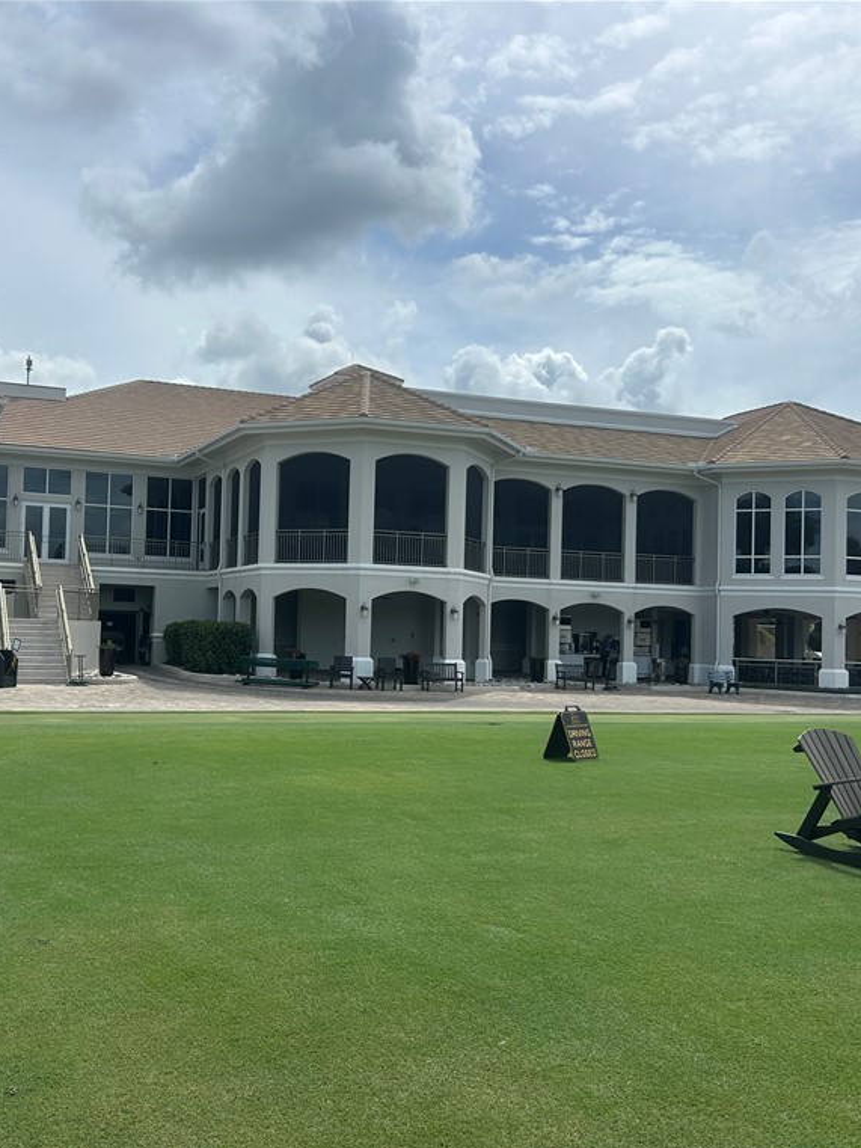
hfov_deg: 40.3
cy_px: 578
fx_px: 1160
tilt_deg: +2.6
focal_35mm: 35
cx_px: 308
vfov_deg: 52.6
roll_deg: -1.9
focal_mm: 5.7
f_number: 1.5
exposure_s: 1/7463
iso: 50
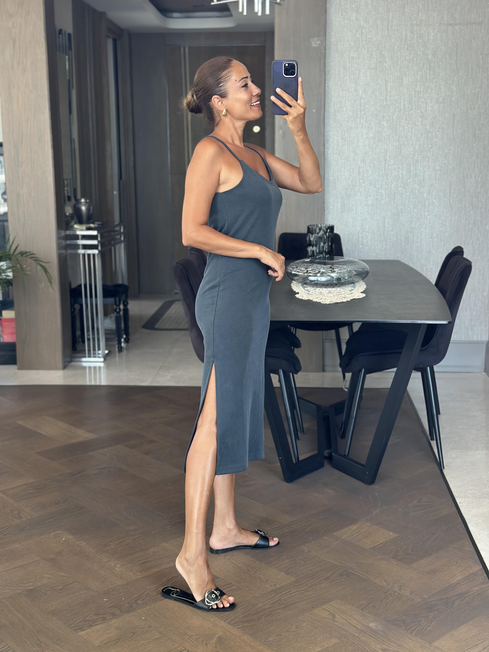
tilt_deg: -20.6
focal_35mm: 48
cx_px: 244
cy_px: 326
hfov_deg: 30.3
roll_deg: +1.1
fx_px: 904
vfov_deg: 39.7
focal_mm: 6.86
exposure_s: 1/79
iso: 125
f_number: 1.78
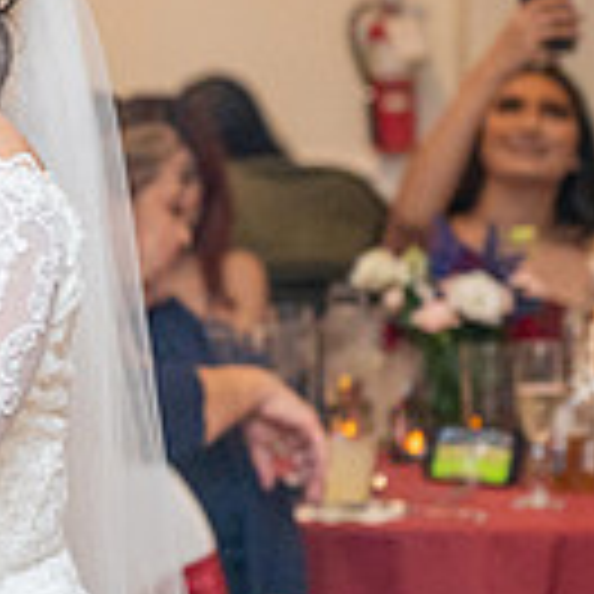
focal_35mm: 261
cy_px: 122
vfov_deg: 6.7
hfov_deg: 6.6
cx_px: -360
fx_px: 5067
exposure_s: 1/200
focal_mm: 70
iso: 2500
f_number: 4
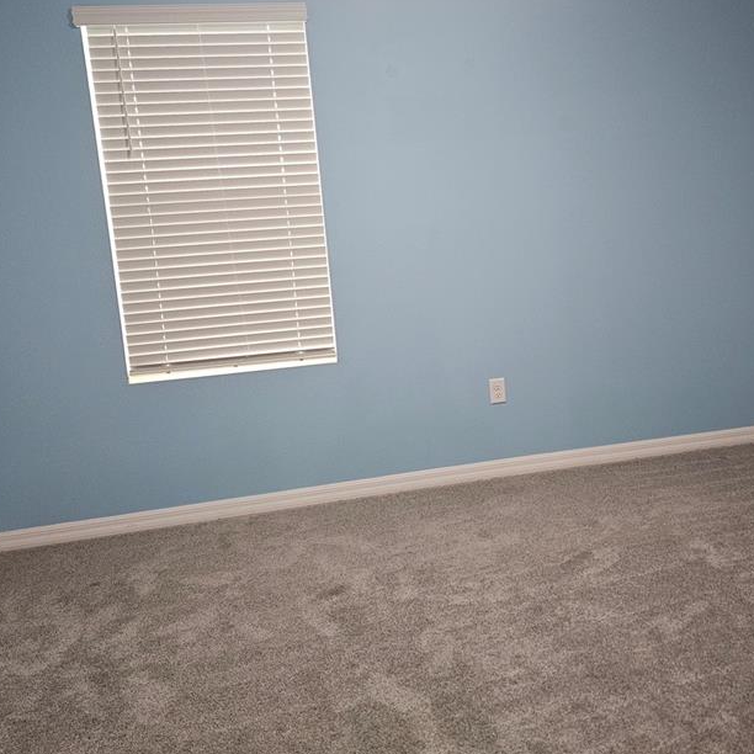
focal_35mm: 34
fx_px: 838
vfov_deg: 48.1
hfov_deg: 48.0
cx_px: 474
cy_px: 288
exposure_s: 1/120
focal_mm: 6.3
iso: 640
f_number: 1.7
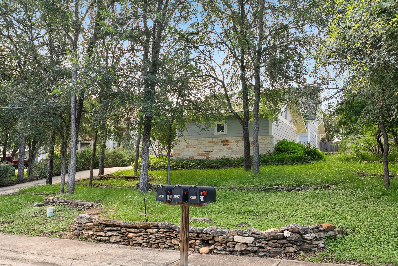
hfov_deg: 63.6
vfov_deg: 45.0
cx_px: 199
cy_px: 133
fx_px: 321
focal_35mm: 29
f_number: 8
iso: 100
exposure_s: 1/13
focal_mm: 29
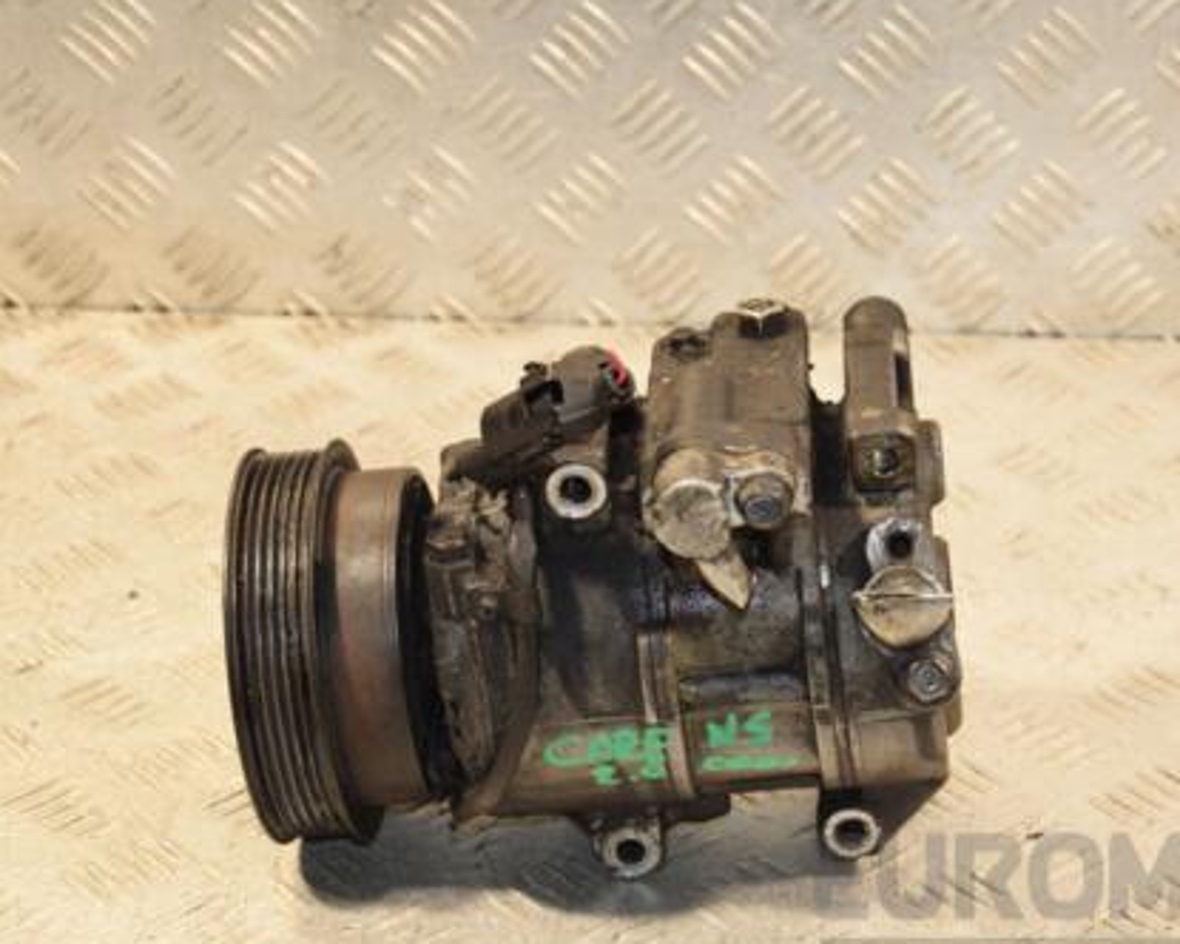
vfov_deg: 16.8
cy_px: 498
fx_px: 3202
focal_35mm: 92
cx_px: 759
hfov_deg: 20.8
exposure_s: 1/200
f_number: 5
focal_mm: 45
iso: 800
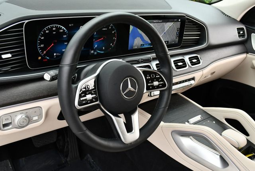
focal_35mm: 36
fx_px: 255
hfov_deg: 53.1
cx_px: 128
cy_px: 86
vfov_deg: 36.9
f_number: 5
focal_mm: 18
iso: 400
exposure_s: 1/250
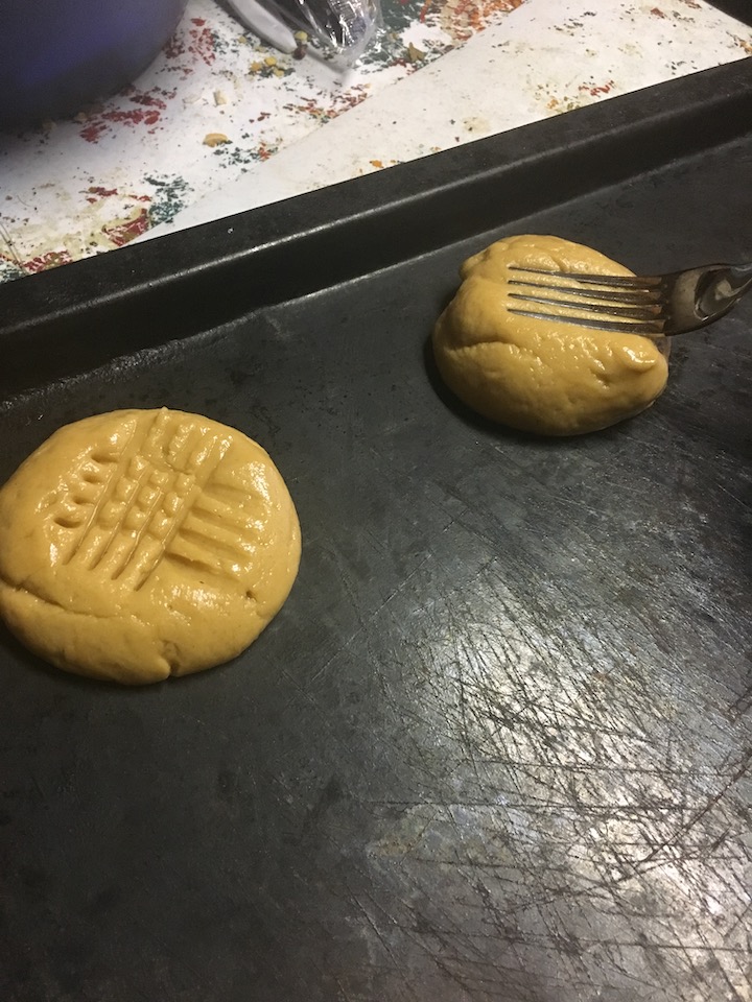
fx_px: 840
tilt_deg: -55.8
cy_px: 501
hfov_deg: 48.2
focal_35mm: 29
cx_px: 376
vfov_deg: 61.7
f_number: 2.2
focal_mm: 4.15
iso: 200
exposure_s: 1/30
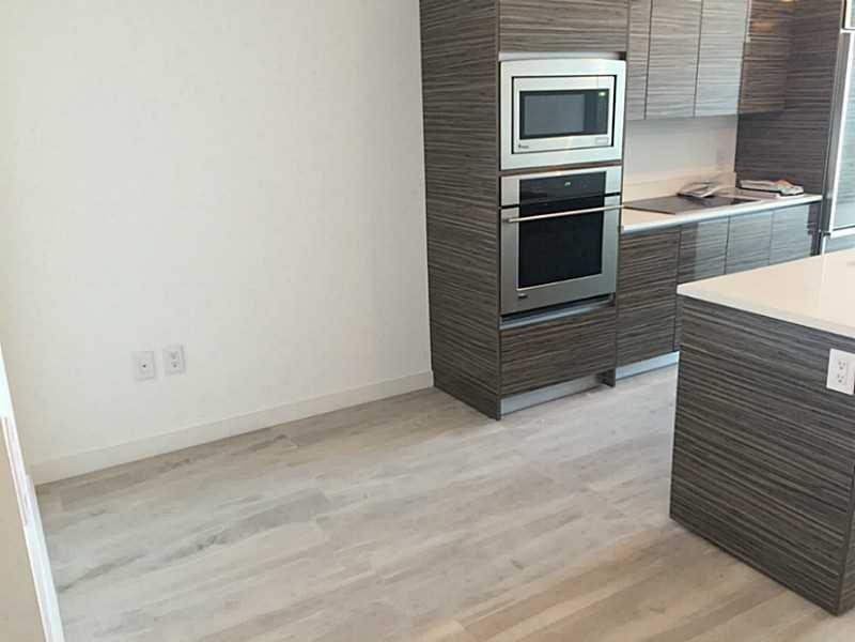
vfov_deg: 48.2
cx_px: 428
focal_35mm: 29
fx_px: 716
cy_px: 321
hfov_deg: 61.7
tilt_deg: -16.4
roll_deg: +2.1
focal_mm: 4.15
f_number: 2.2
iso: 100
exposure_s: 1/30
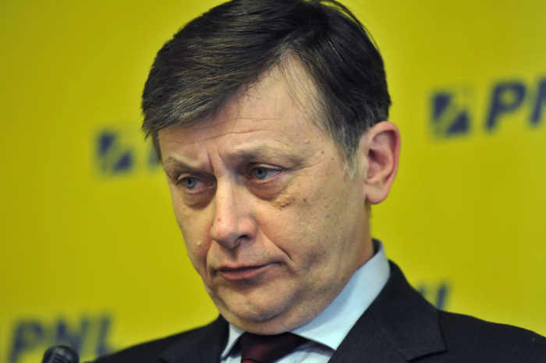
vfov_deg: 6.3
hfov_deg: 9.5
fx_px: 3295
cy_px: 182
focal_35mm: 218
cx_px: 273
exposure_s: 1/80
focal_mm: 145
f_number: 2.8
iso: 800
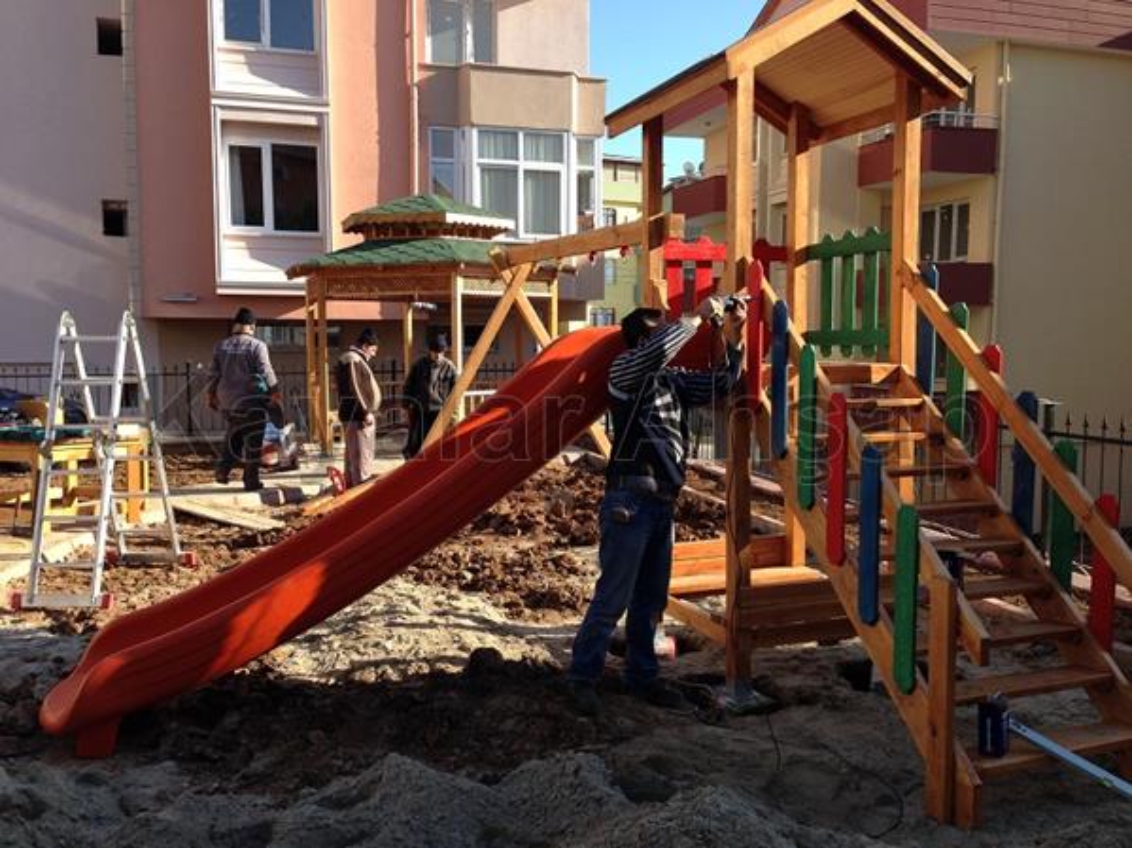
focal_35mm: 33
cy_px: 424
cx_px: 566
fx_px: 1079
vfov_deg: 42.9
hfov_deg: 55.4
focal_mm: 4.12
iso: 50
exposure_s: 1/645
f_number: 2.4
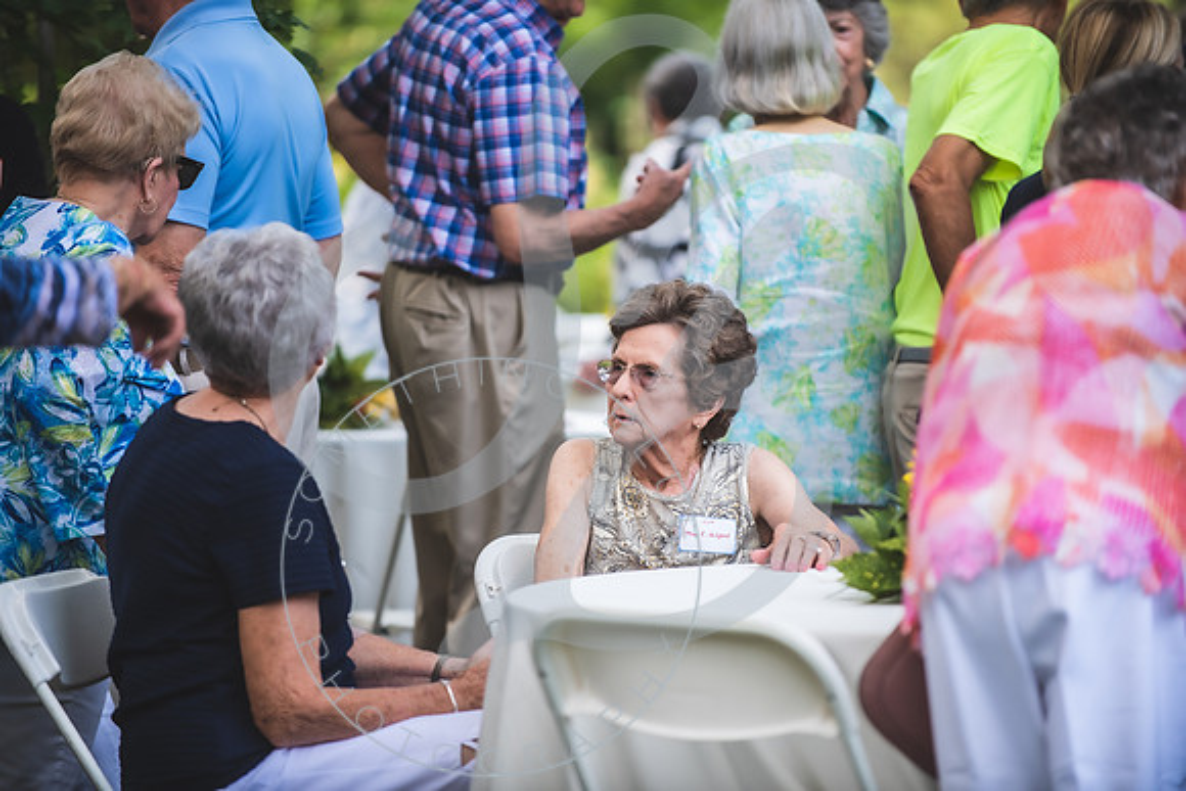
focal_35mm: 200
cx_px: 593
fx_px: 6590
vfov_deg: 6.9
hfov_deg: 10.3
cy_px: 396
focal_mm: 200
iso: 400
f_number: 2.8
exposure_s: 1/400
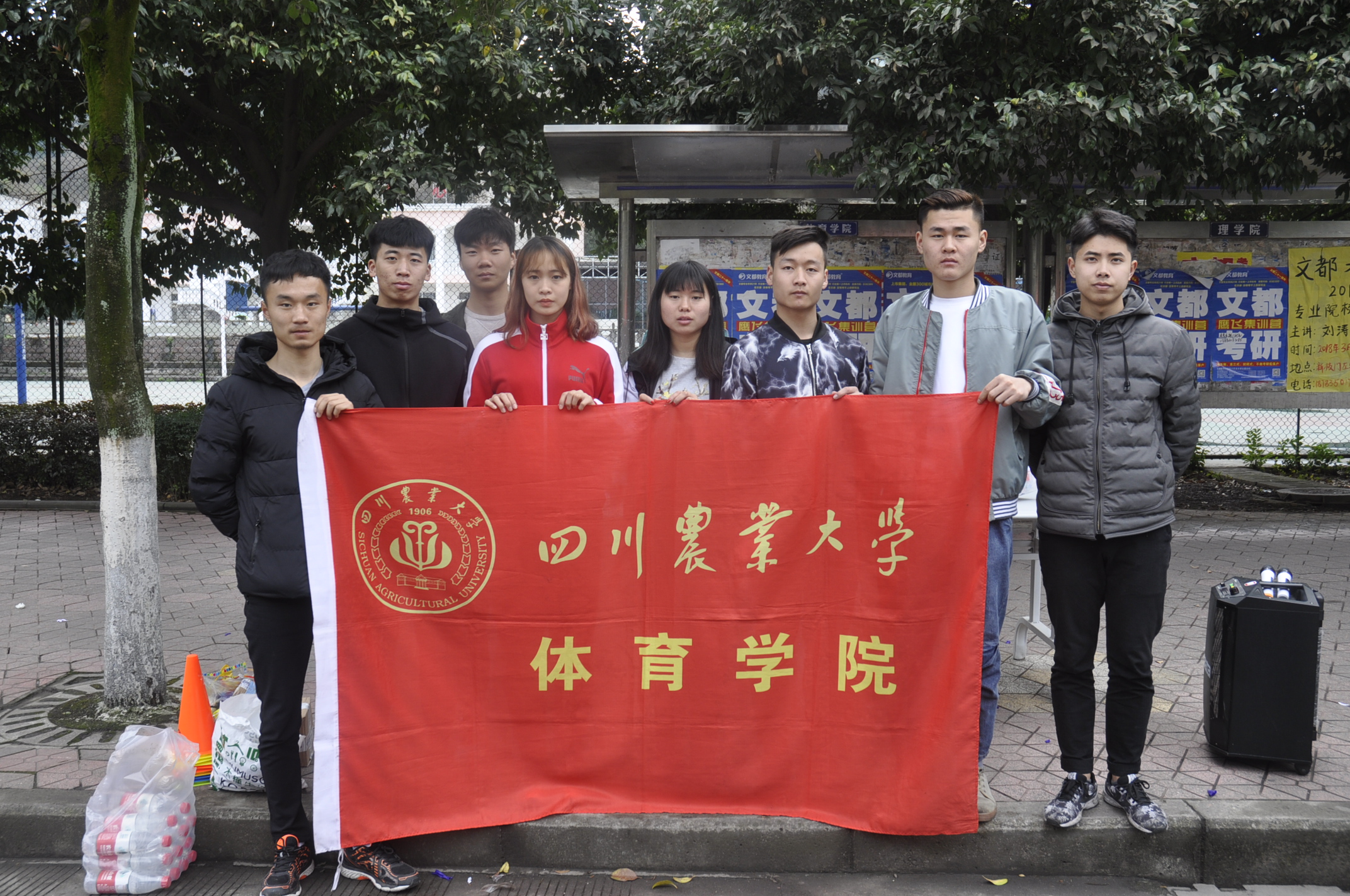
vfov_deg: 39.9
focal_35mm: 33
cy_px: 448
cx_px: 675
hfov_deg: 57.3
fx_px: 1236
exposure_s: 1/160
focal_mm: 22
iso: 200
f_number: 6.3
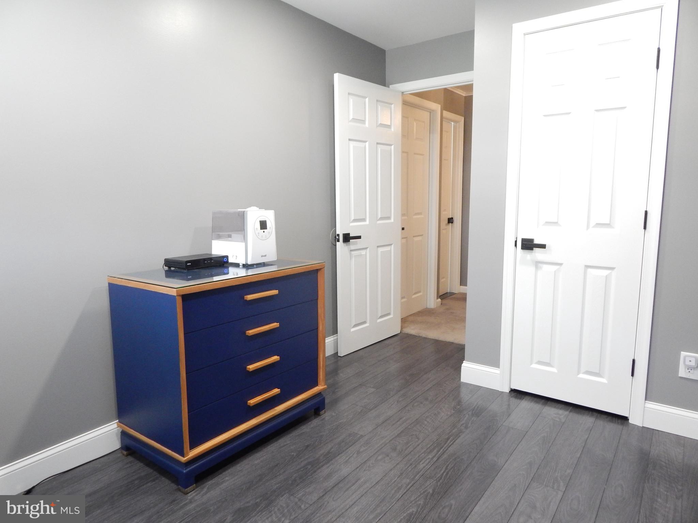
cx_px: 349
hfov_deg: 73.9
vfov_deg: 58.9
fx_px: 464
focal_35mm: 23
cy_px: 262
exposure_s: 1/25
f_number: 3
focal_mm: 4
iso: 400
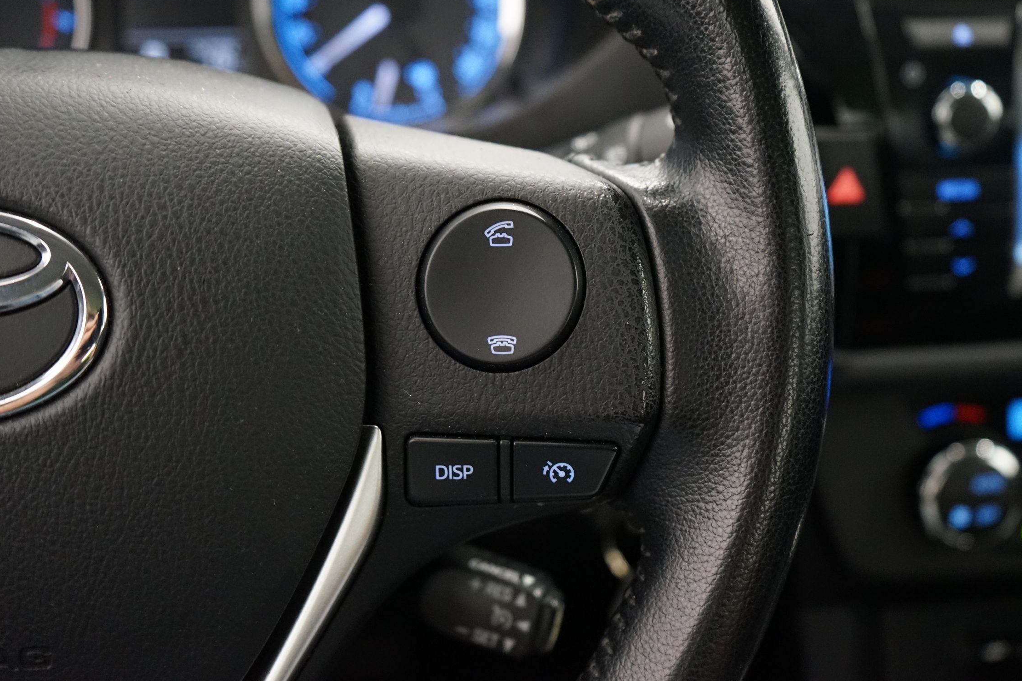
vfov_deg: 33.4
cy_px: 307
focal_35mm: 40
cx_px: 551
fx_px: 1135
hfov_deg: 48.4
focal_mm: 36
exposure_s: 1/60
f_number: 4
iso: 4000
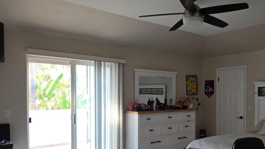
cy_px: 102
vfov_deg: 33.4
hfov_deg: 55.9
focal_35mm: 35
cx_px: 168
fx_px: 246
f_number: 1.7
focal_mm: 6.25
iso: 200
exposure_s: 1/120
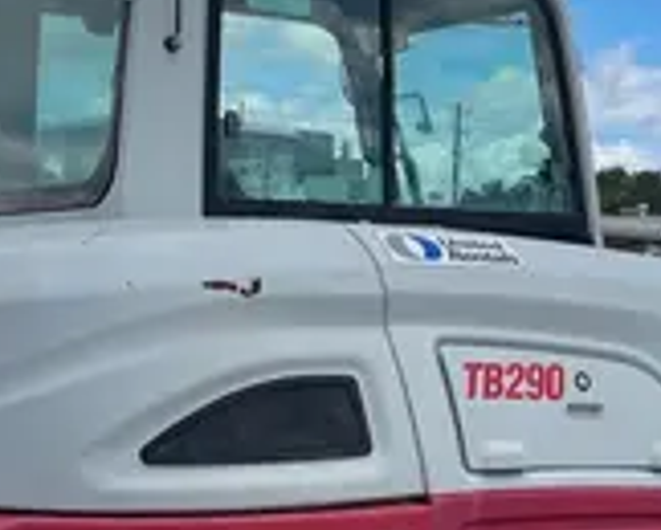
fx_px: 1684
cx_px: 551
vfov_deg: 17.8
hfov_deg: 21.9
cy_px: 369
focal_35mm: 86
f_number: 1.6
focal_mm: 4.2
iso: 50
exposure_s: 1/5051
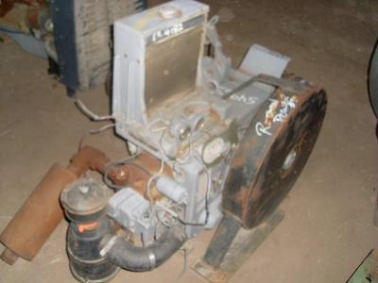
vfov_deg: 37.7
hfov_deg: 49.0
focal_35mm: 38
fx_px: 415
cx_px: 189
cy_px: 142
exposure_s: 1/45
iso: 100
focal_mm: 6.3
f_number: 3
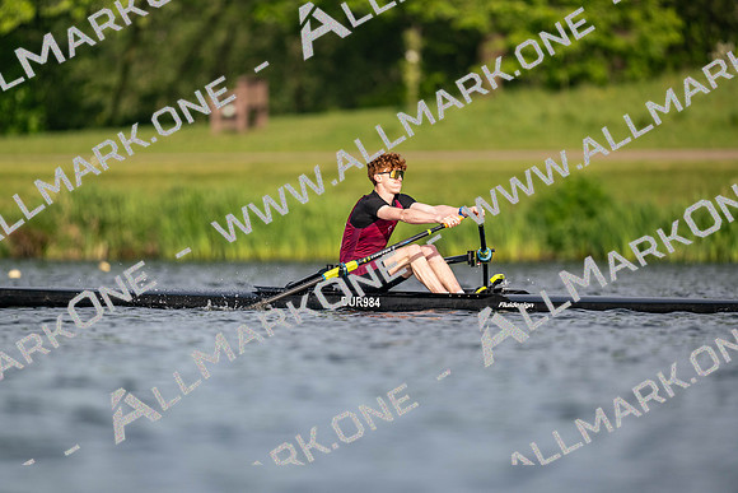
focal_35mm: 600
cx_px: 369
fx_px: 12302
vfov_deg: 2.3
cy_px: 246
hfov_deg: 3.4
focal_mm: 600
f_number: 4
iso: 320
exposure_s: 1/2500
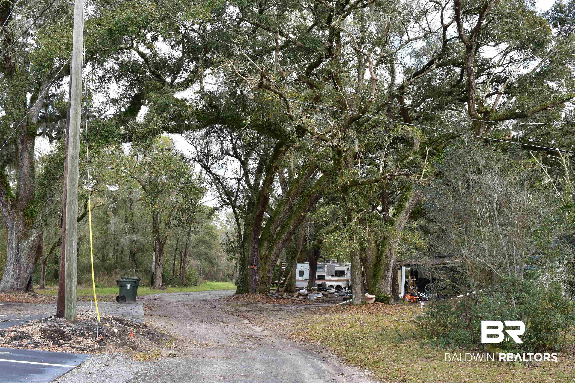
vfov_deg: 33.0
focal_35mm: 40
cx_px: 288
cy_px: 192
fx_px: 647
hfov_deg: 47.9
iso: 400
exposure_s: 1/160
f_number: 10
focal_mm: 27
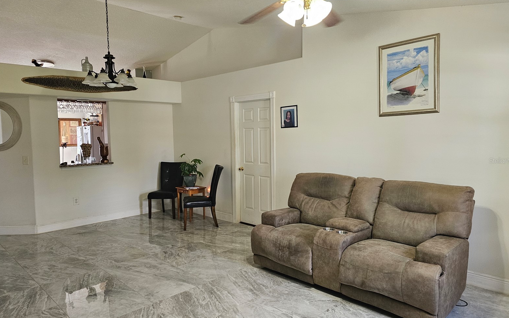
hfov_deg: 72.5
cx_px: 259
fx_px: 347
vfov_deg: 49.3
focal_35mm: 25
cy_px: 160
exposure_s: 1/120
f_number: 1.7
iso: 500
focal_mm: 6.3
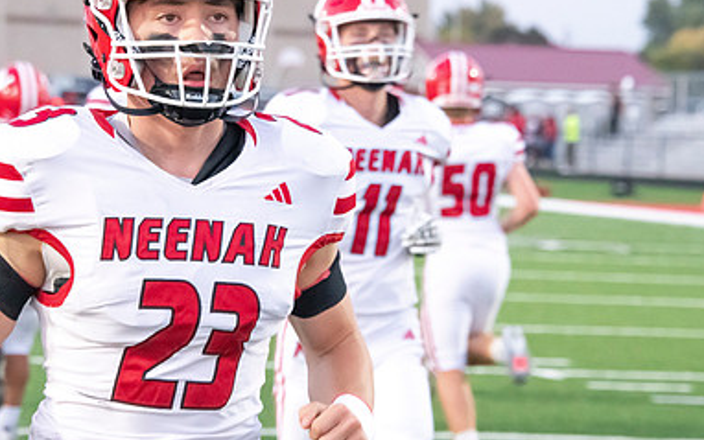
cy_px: 198
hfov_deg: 10.0
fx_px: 4011
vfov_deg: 6.3
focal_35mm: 209
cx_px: 321
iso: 10000
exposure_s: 1/500
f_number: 7.1
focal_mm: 135
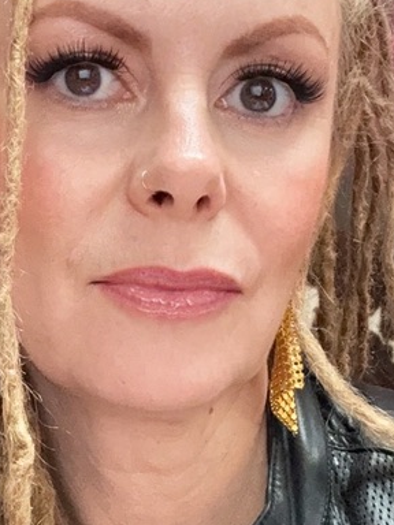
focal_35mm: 80
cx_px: 163
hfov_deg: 18.4
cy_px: 418
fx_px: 1214
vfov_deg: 24.0
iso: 250
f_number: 1.9
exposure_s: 1/50
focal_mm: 2.69
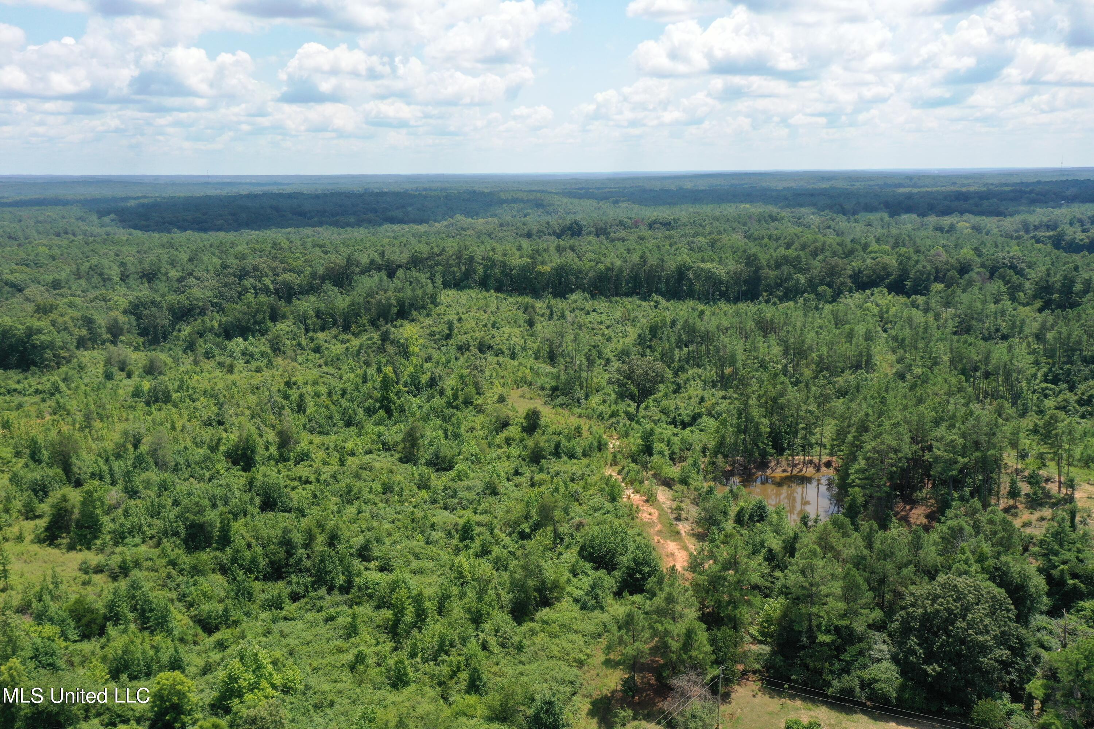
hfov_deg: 65.5
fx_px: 851
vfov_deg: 46.4
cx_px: 547
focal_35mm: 28
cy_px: 364
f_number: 5
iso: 100
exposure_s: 1/500
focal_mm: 10.26
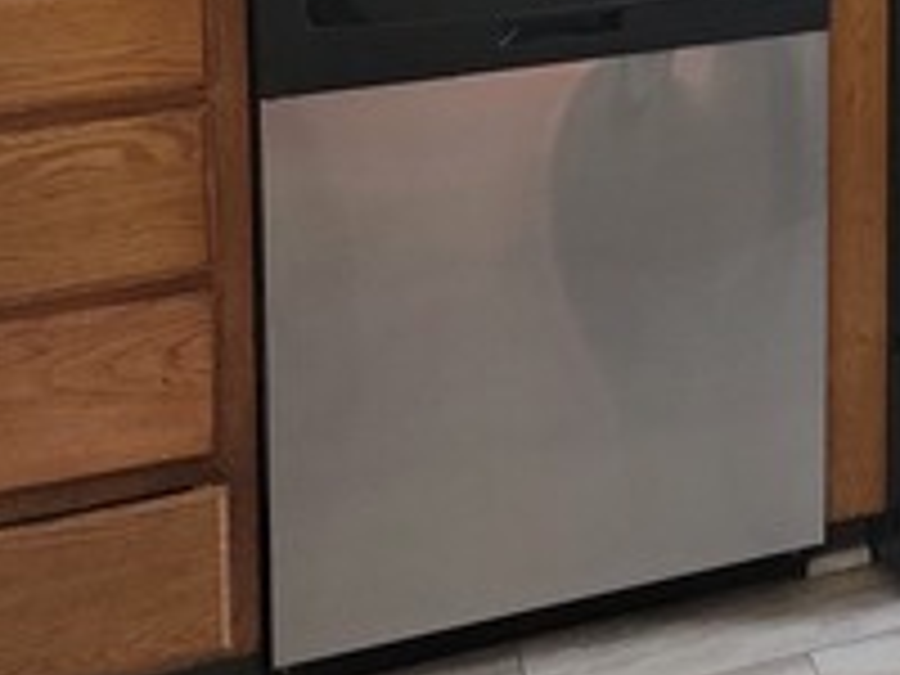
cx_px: 1123
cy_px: -414
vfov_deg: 16.4
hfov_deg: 22.2
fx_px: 2080
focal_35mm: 80
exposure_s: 1/120
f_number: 1.8
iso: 320
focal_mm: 6.7
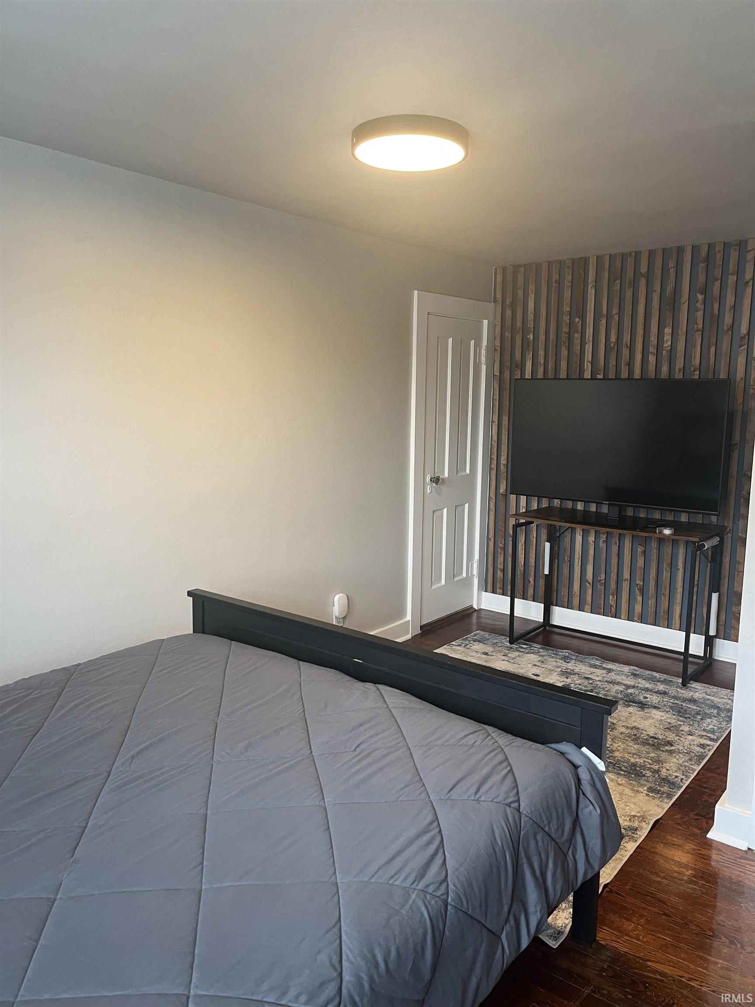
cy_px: 504
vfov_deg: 67.3
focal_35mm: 26
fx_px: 756
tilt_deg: -8.0
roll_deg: +0.5
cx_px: 378
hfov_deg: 53.1
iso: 125
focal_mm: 5.1
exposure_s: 1/97
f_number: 1.6
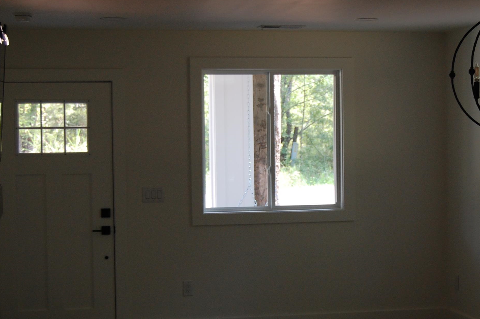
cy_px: 180
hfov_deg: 22.1
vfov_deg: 14.8
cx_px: 306
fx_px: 1225
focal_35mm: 92
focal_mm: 38
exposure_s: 1/100
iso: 400
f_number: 5
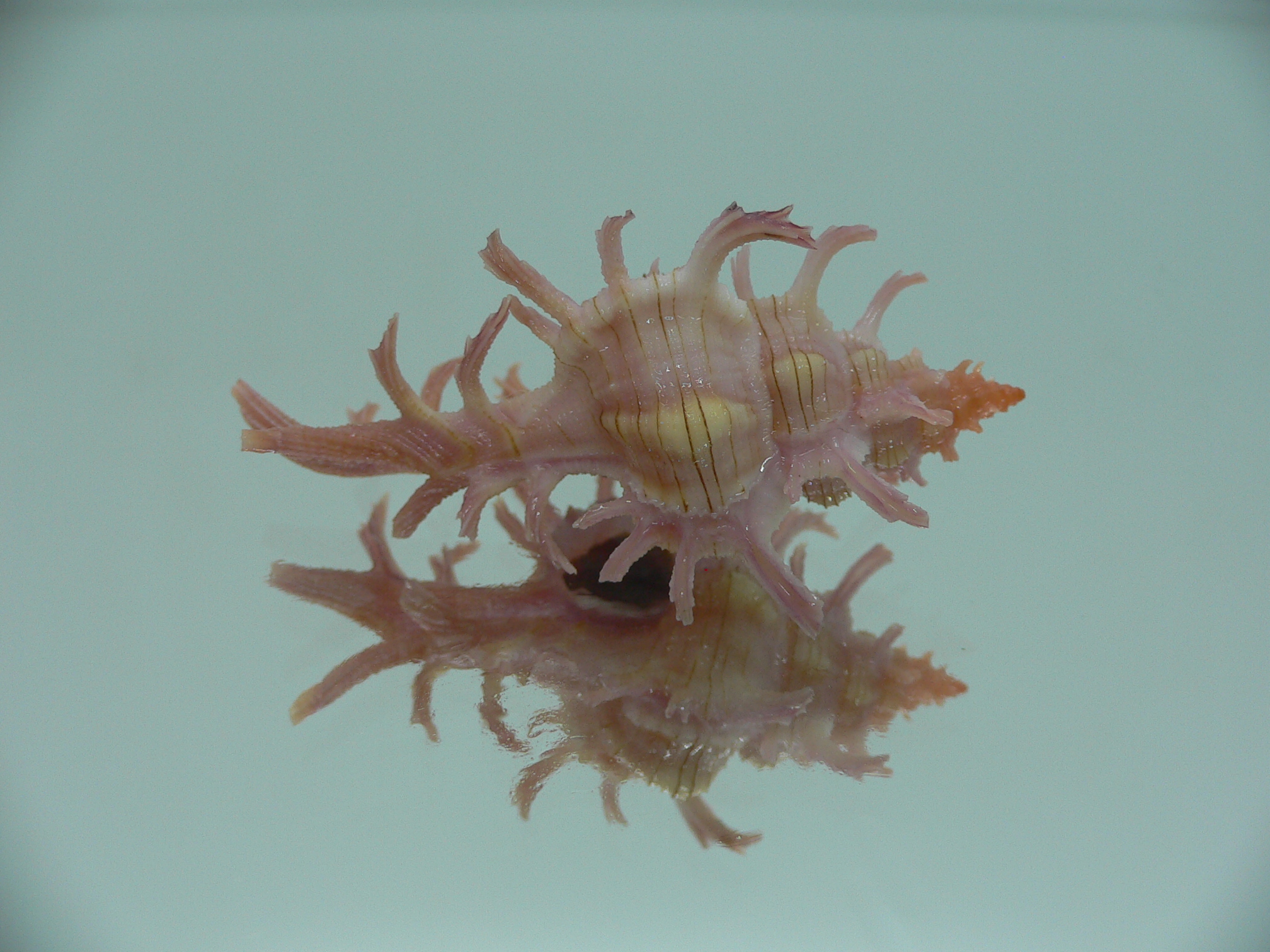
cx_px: 635
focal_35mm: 35
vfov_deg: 40.7
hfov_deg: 52.6
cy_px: 476
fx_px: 1284
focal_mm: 4.6
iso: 80
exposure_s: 1/60
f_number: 2.8
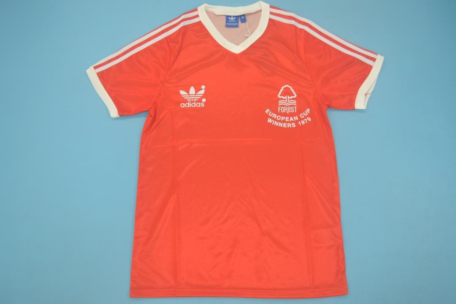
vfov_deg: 40.0
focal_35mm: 33
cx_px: 228
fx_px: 418
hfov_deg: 57.2
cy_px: 152
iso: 200
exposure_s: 1/125
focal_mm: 22
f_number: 3.8
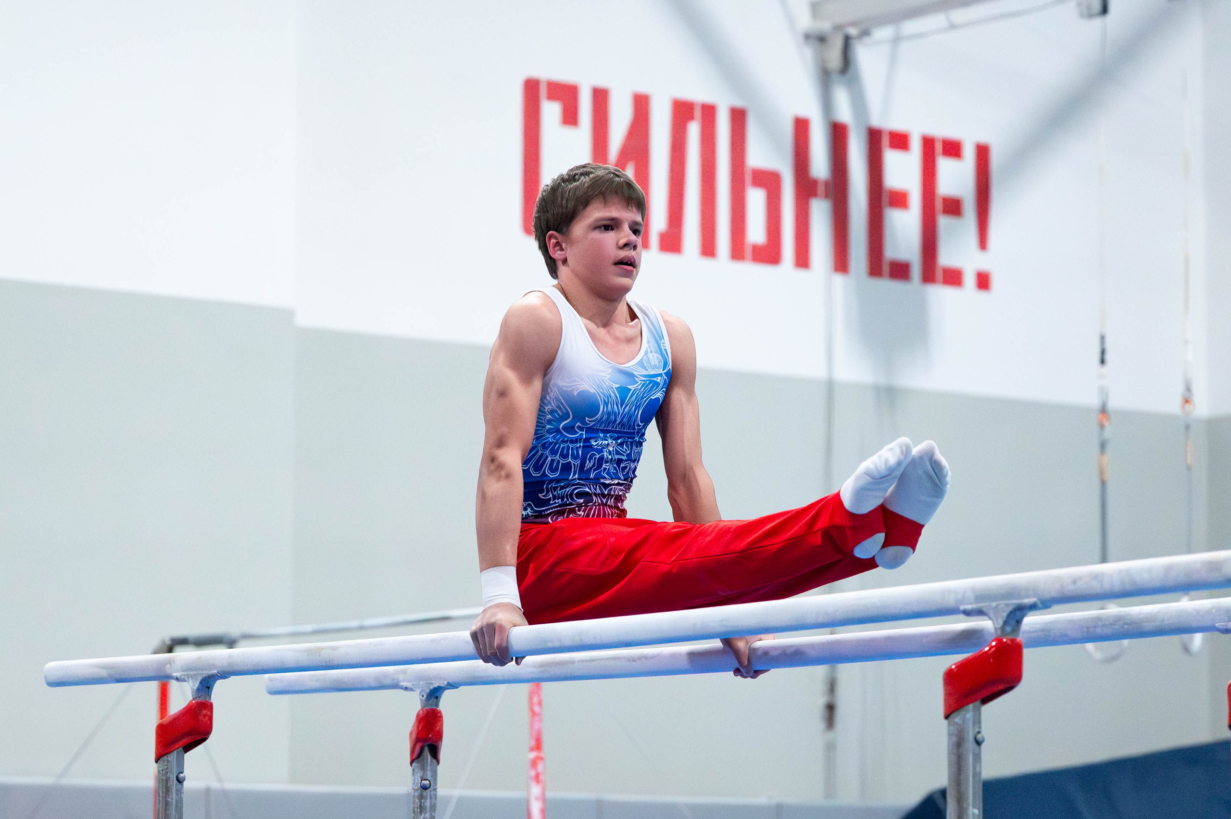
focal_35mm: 124
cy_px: 364
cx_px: 679
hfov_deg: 16.5
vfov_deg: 11.0
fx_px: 4251
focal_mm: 70
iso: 9000
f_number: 2.8
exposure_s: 1/2500
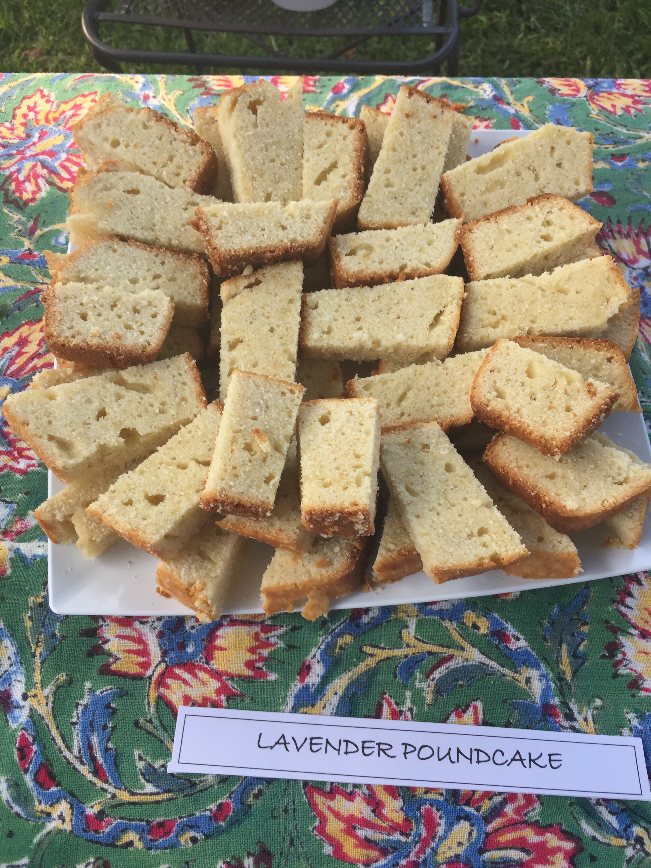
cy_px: 434
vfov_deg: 61.7
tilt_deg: -64.5
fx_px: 727
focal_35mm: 29
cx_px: 326
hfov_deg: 48.2
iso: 32
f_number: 2.2
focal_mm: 4.15
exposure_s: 1/238
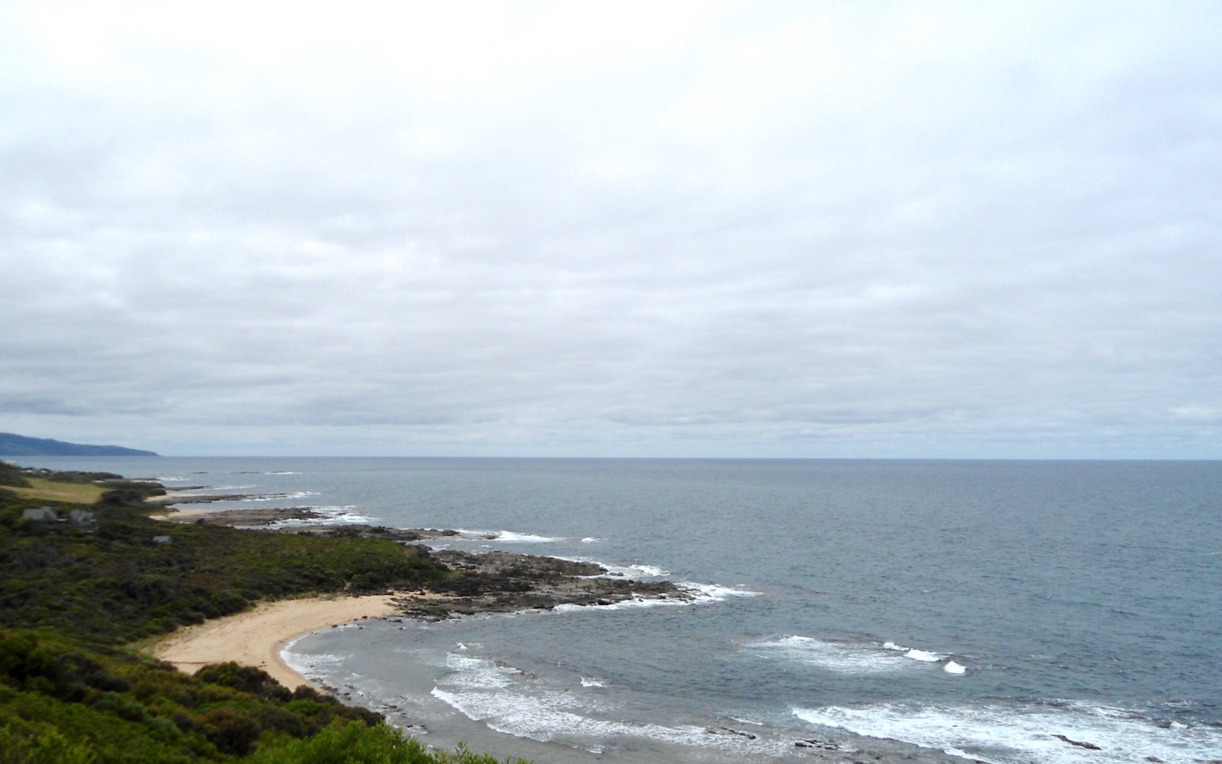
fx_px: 1132
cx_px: 592
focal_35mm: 34
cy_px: 422
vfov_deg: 37.2
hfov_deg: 56.7
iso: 80
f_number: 8
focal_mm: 4.7
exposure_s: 1/320
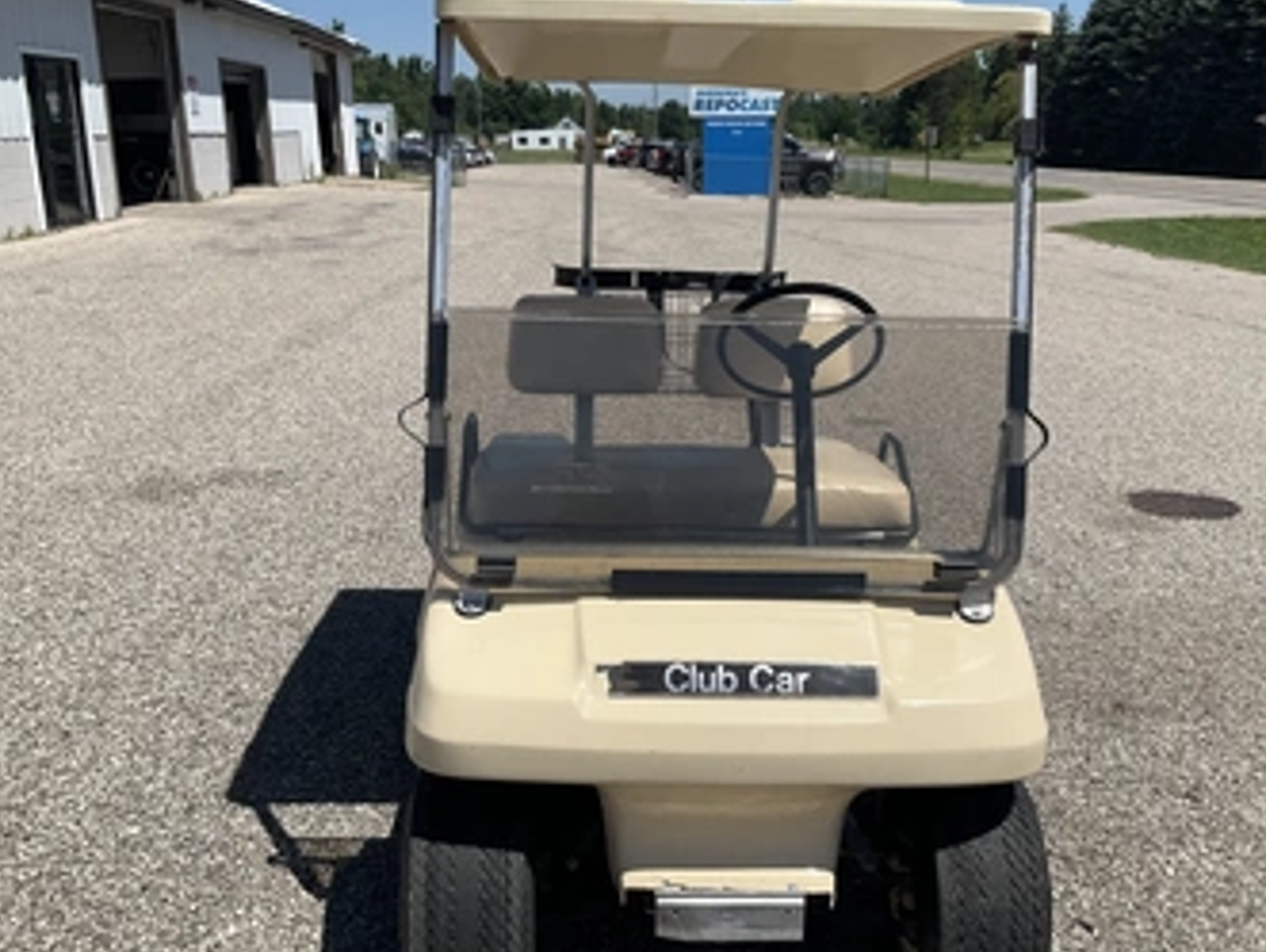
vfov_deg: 40.7
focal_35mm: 35
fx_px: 1281
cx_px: 643
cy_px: 508
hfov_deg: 52.6
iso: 25
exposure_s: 1/3125
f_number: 1.8
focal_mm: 3
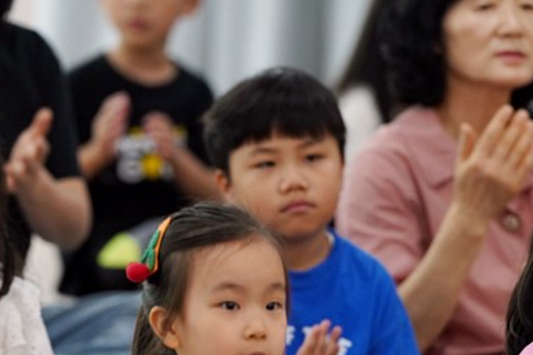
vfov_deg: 3.0
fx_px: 6825
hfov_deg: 4.5
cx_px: 355
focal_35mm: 461
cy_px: 324
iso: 1600
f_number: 3.5
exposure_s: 1/250
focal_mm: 200
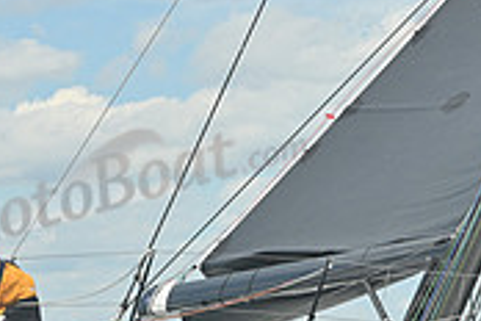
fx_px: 3834
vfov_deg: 4.8
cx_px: 453
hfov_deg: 7.2
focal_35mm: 287
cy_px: 292
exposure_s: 1/1250
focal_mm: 86
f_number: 7.1
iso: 250
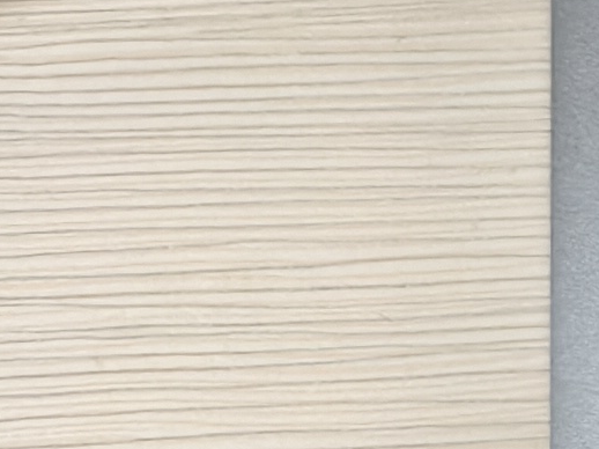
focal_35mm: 182
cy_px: -182
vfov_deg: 8.0
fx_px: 3148
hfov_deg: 7.8
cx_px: 2306
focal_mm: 5.6
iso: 530
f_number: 1.57
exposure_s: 1/50
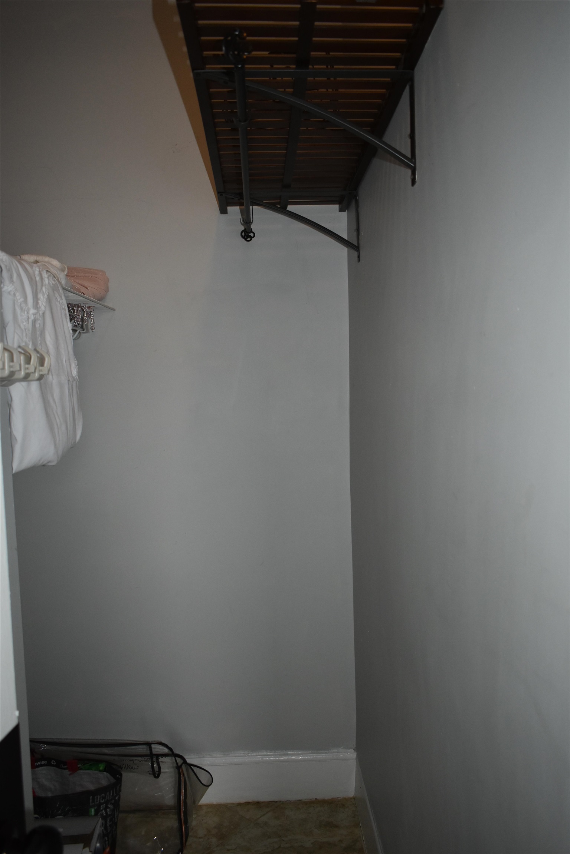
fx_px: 712
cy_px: 427
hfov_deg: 43.6
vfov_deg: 61.9
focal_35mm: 30
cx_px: 285
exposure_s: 1/125
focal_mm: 20
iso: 1000
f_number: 3.5
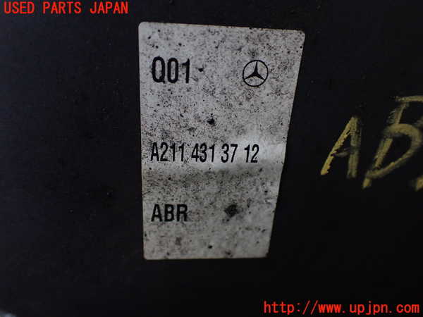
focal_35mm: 30
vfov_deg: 46.8
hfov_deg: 60.0
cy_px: 158
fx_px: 367
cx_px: 212
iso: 400
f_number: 2.3
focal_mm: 5.4
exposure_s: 1/125
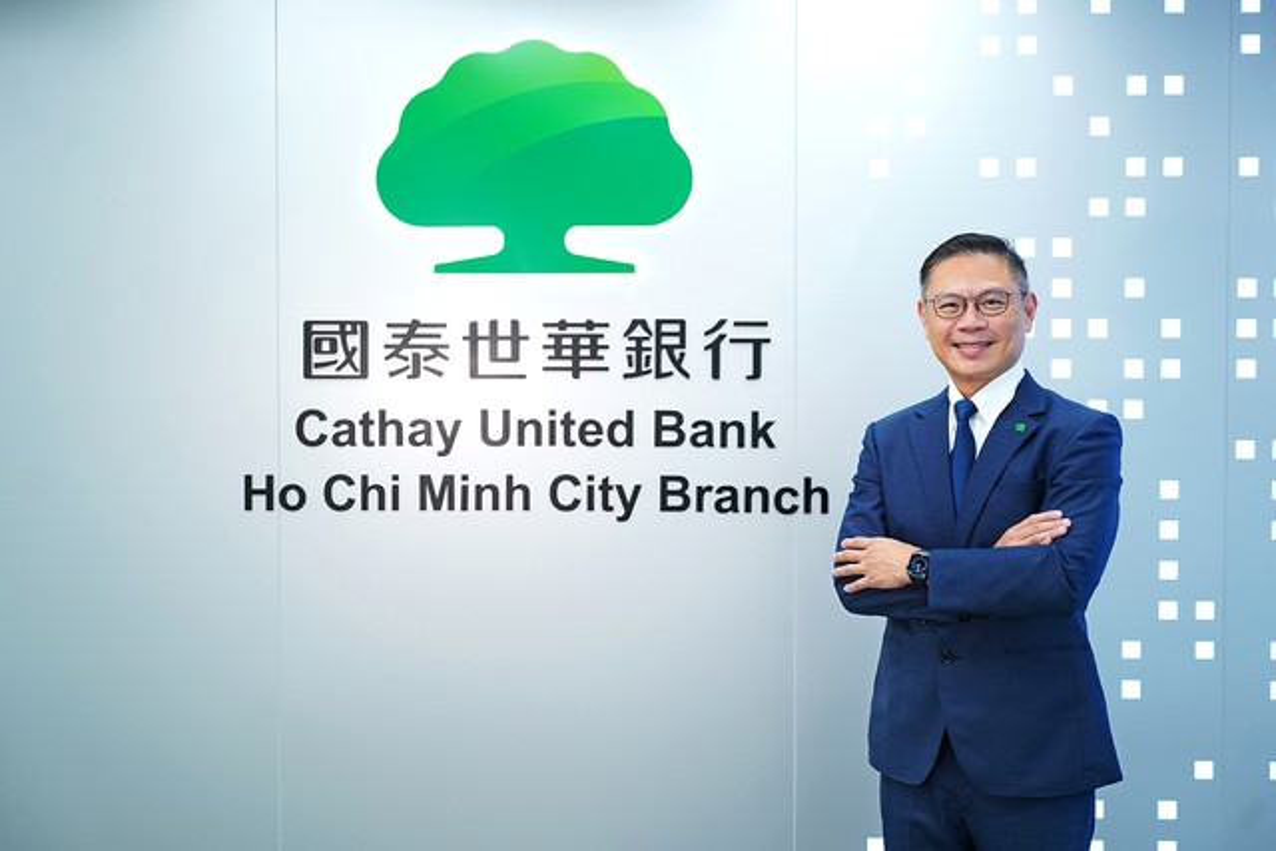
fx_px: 1524
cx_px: 638
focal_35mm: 43
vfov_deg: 31.2
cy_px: 426
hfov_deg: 45.4
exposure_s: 1/200
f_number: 2.8
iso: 800
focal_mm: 43
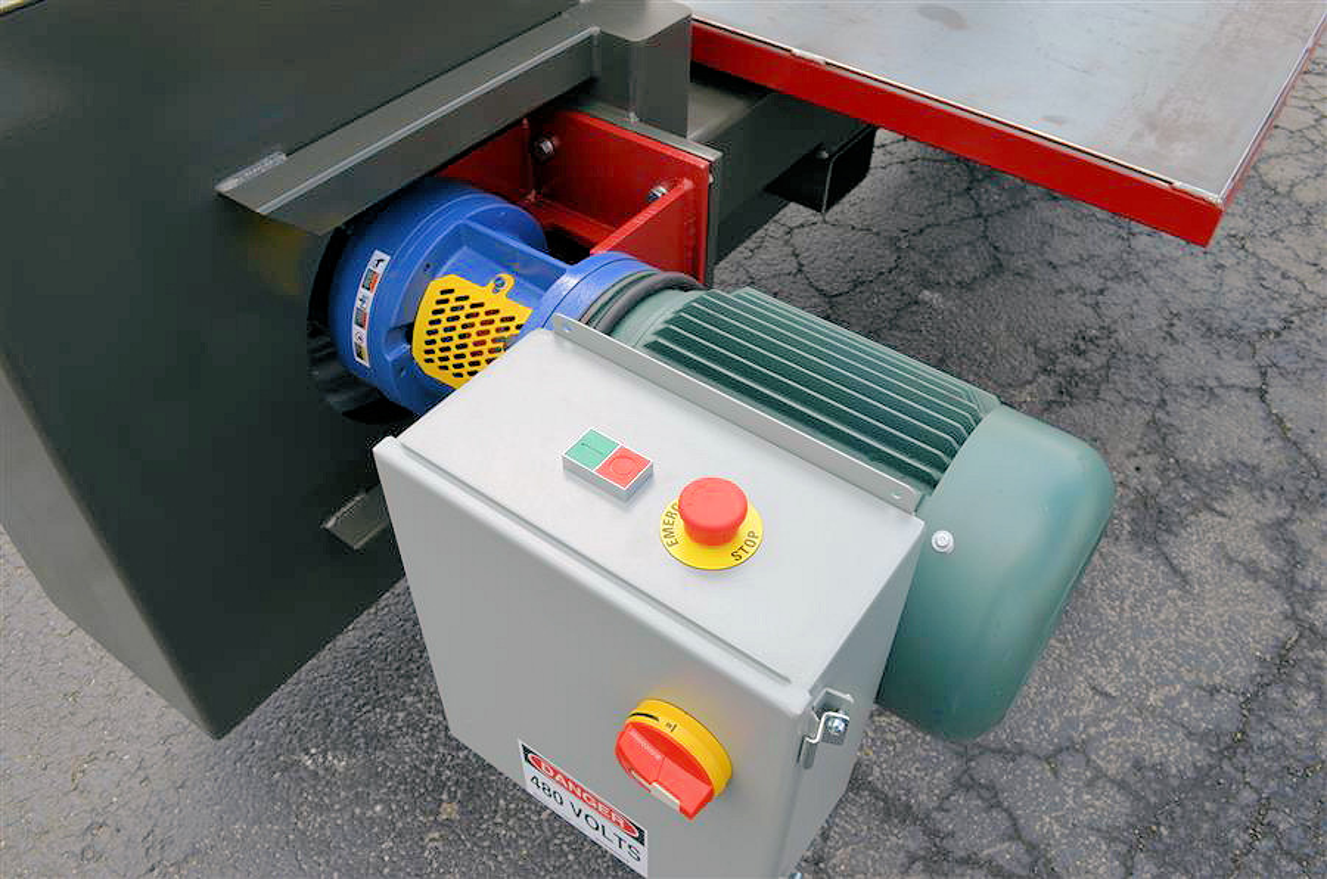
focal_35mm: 27
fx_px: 993
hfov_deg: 67.5
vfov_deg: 47.7
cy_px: 440
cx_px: 664
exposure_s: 1/250
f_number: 8
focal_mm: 18
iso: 160
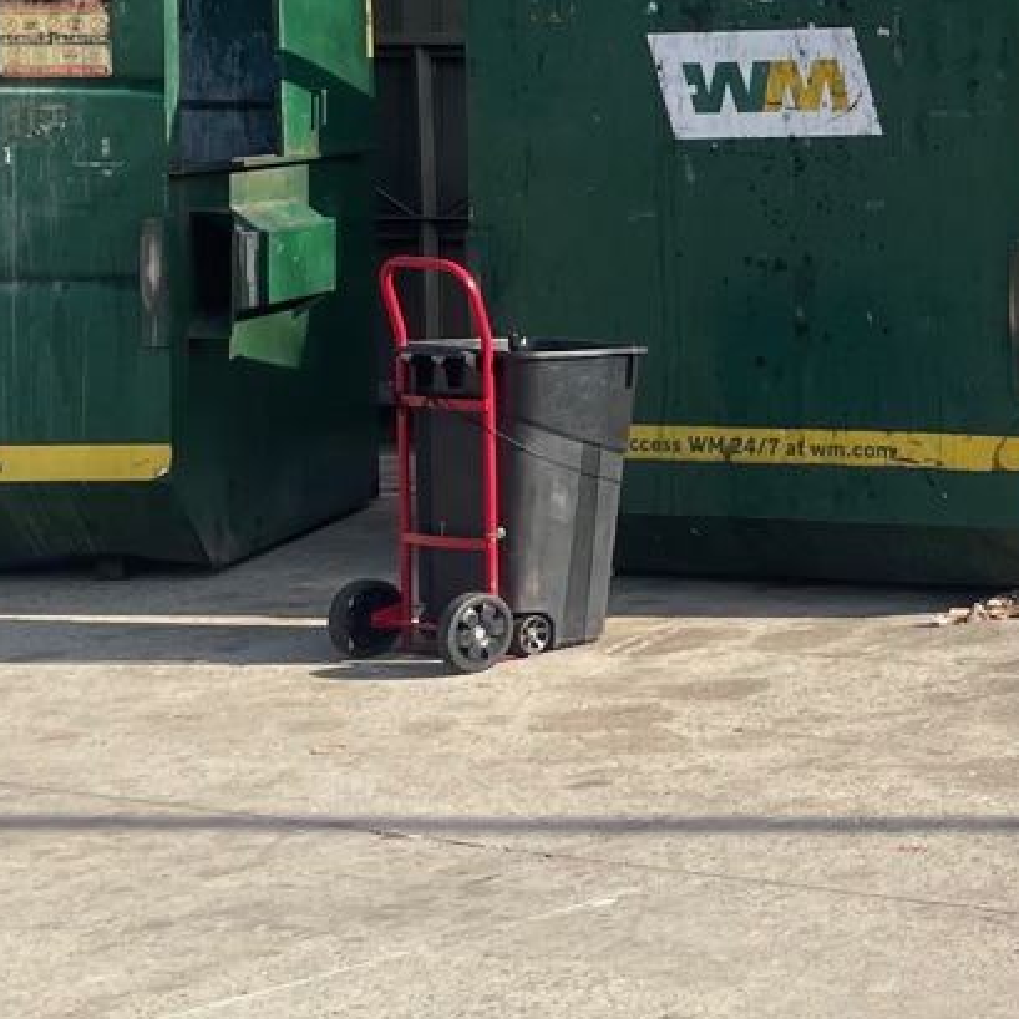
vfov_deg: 19.1
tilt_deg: -2.4
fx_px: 2997
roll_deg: -0.3
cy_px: 217
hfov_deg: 16.7
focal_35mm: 90
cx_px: 1724
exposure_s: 1/1642
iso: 32
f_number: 1.6
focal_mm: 4.2
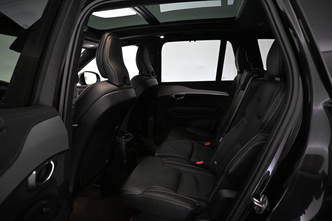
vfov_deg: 53.1
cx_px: 166
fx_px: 221
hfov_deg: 73.7
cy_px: 110
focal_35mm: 24
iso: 4000
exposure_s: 1/80
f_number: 3.5
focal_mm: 16
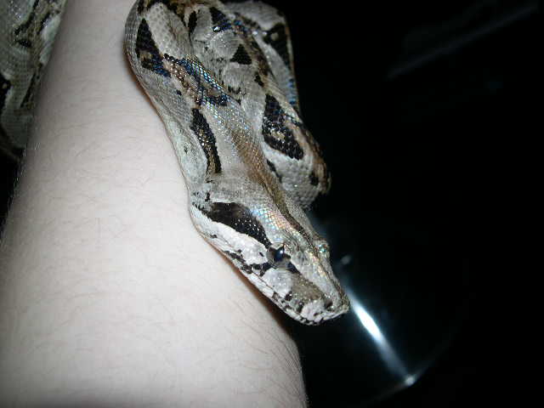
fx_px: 597
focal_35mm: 38
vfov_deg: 37.7
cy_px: 204
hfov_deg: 49.0
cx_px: 272
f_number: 7.6
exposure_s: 1/60
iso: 100
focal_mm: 8
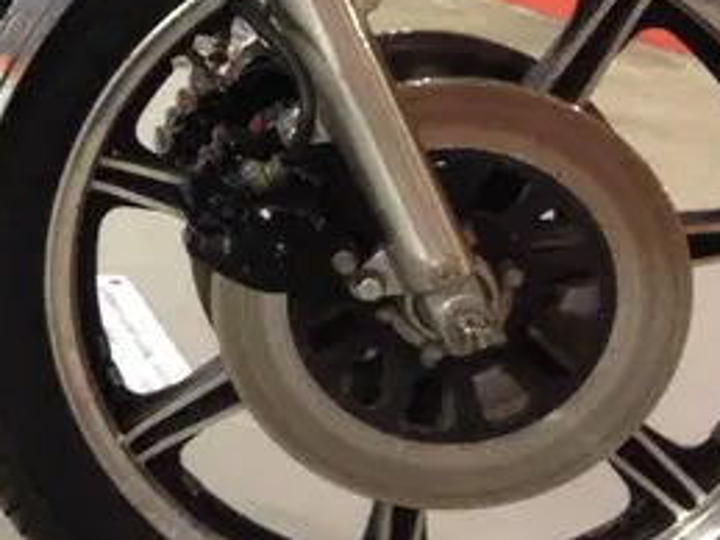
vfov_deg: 9.6
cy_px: -97
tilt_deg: -17.5
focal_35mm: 153
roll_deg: -0.9
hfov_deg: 11.7
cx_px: -670
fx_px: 3181
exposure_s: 1/20
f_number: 2.4
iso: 100
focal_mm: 4.12
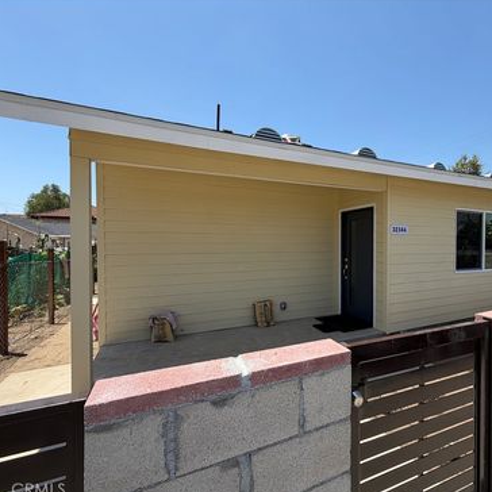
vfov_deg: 84.0
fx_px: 273
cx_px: 292
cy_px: 245
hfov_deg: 83.1
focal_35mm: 17
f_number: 2.2
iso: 25
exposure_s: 1/770
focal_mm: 2.22
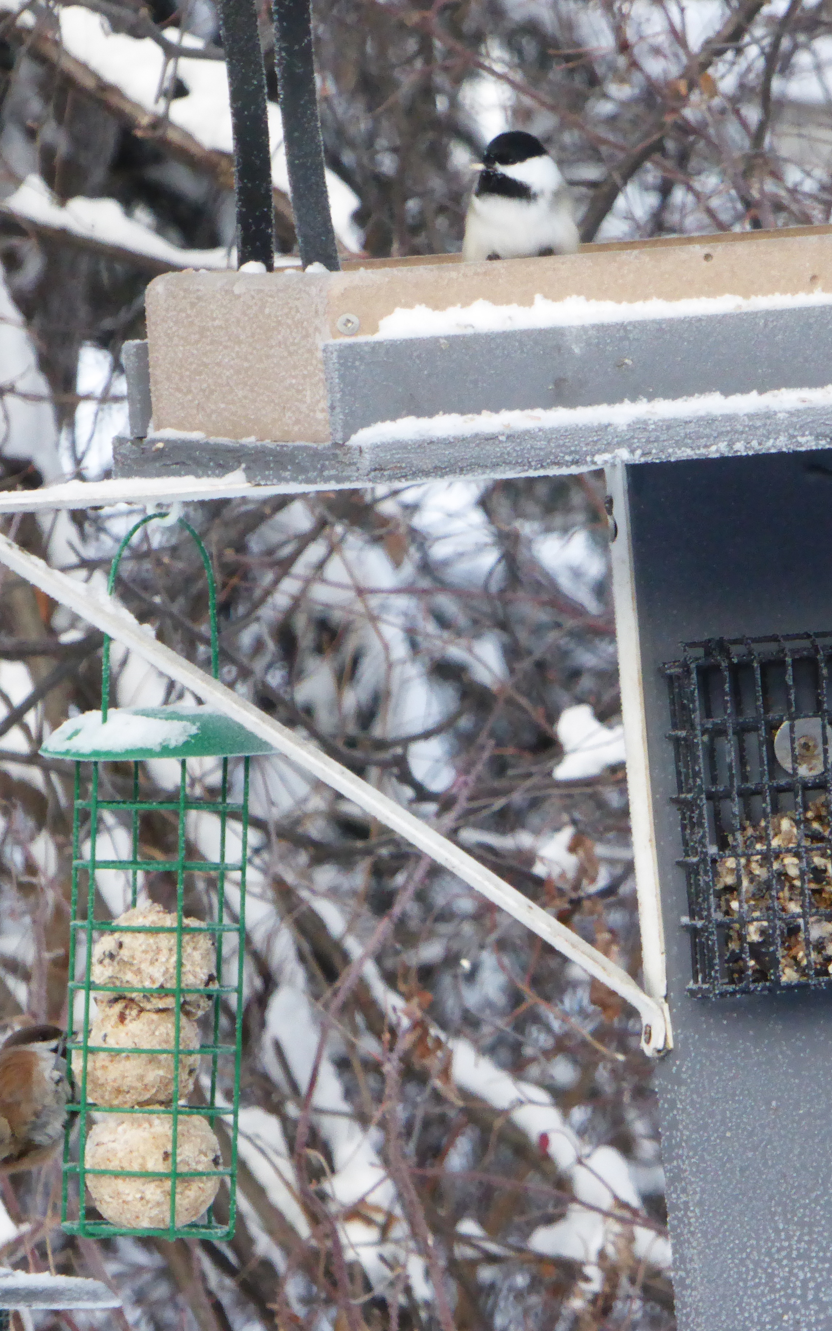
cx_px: 674
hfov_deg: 2.3
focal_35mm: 566
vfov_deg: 3.7
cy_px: 665
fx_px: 20537
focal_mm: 71.7
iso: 500
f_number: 6
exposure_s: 1/10
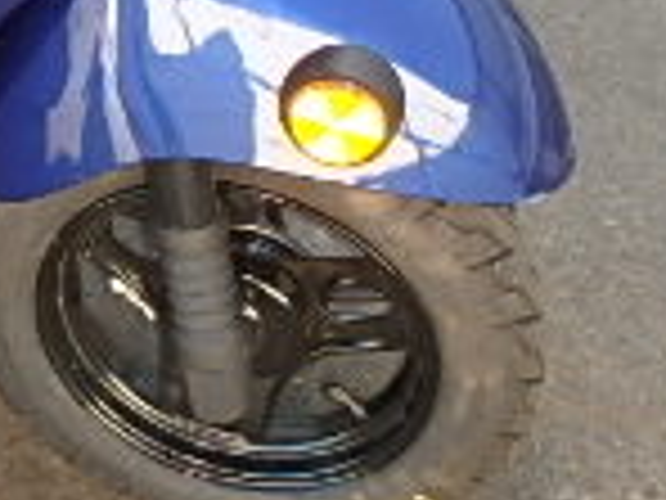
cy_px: -171
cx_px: -135
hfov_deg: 20.2
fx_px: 1751
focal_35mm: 91
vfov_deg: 15.4
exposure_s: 1/100
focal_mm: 3.7
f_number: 3.5
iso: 125
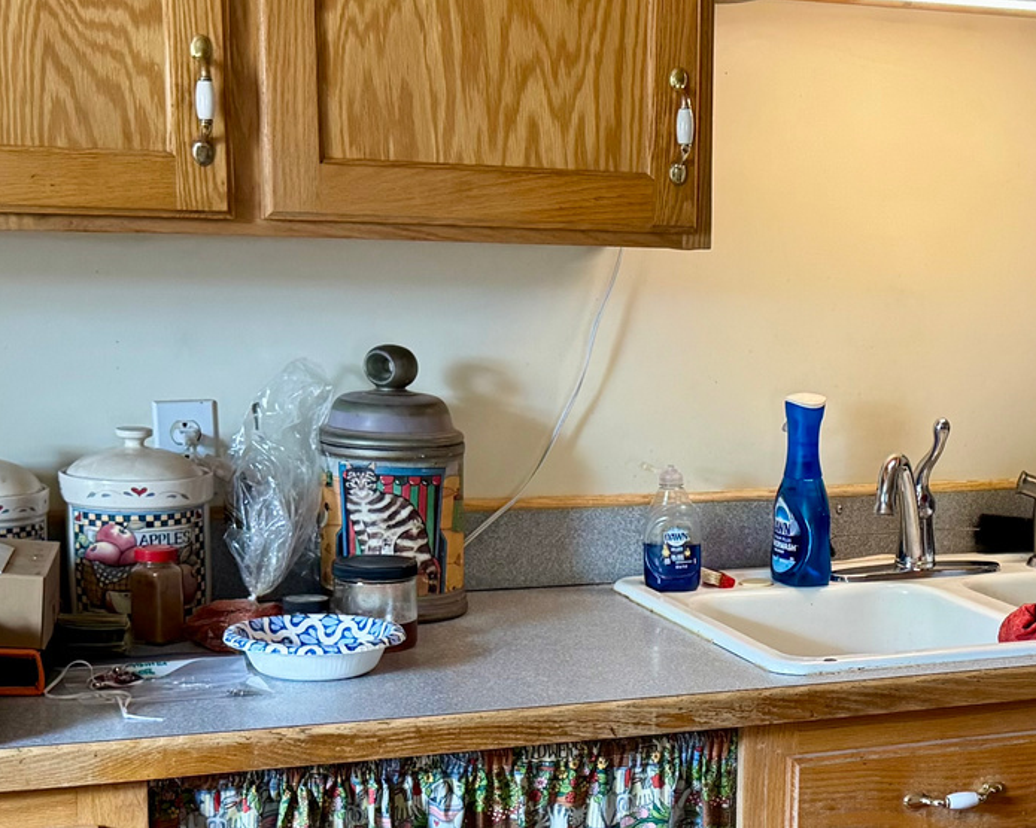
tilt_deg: -12.9
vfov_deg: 21.9
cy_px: 661
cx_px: 851
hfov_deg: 26.9
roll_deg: -1.5
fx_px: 2116
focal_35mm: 69
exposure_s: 1/60
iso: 320
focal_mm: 6.76
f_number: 1.78
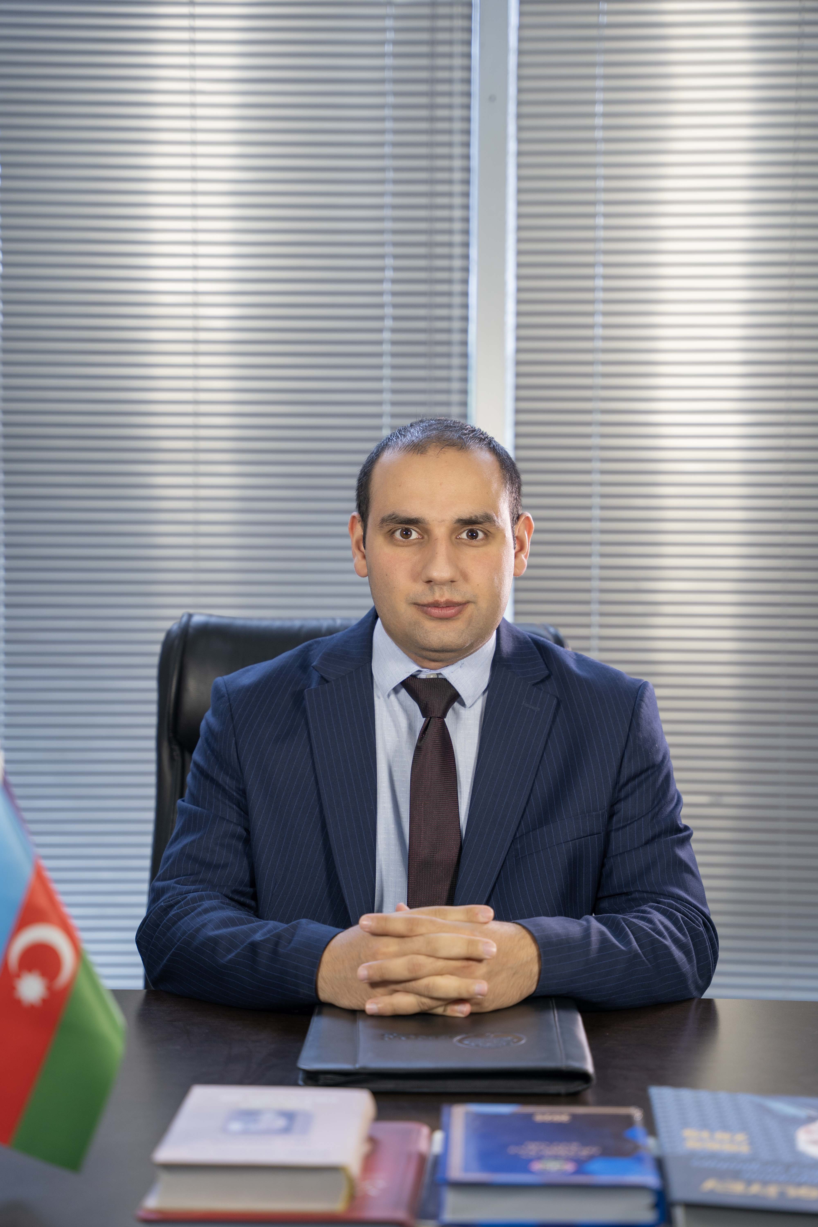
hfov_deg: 19.5
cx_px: 409
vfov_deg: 28.8
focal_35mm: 70
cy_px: 614
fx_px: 2386
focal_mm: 70
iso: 125
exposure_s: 1/100
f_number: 2.8
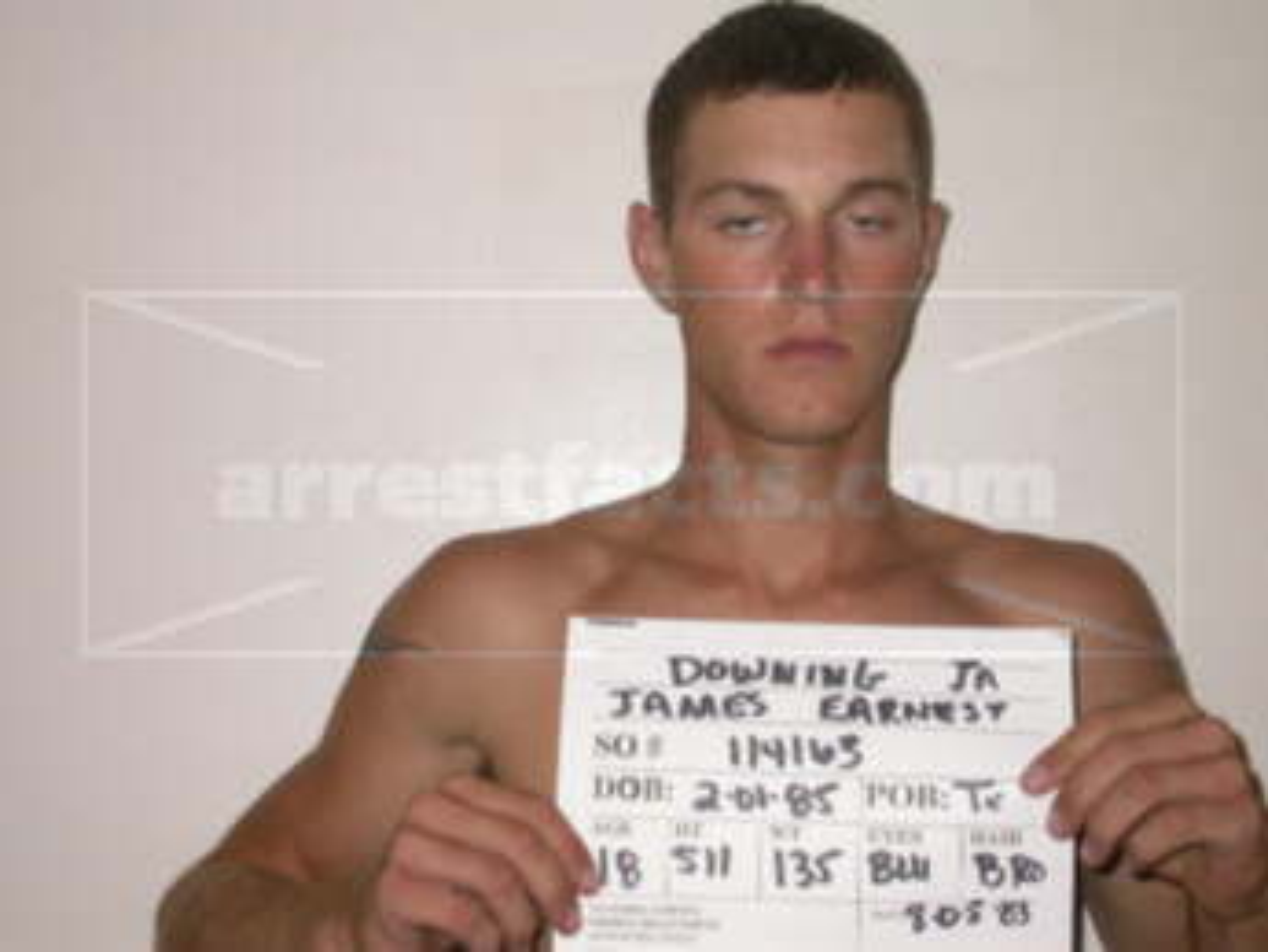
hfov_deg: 28.2
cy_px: 476
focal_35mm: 69
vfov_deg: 21.3
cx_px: 634
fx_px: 2528
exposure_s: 1/60.3
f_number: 3.3
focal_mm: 14.4
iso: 100
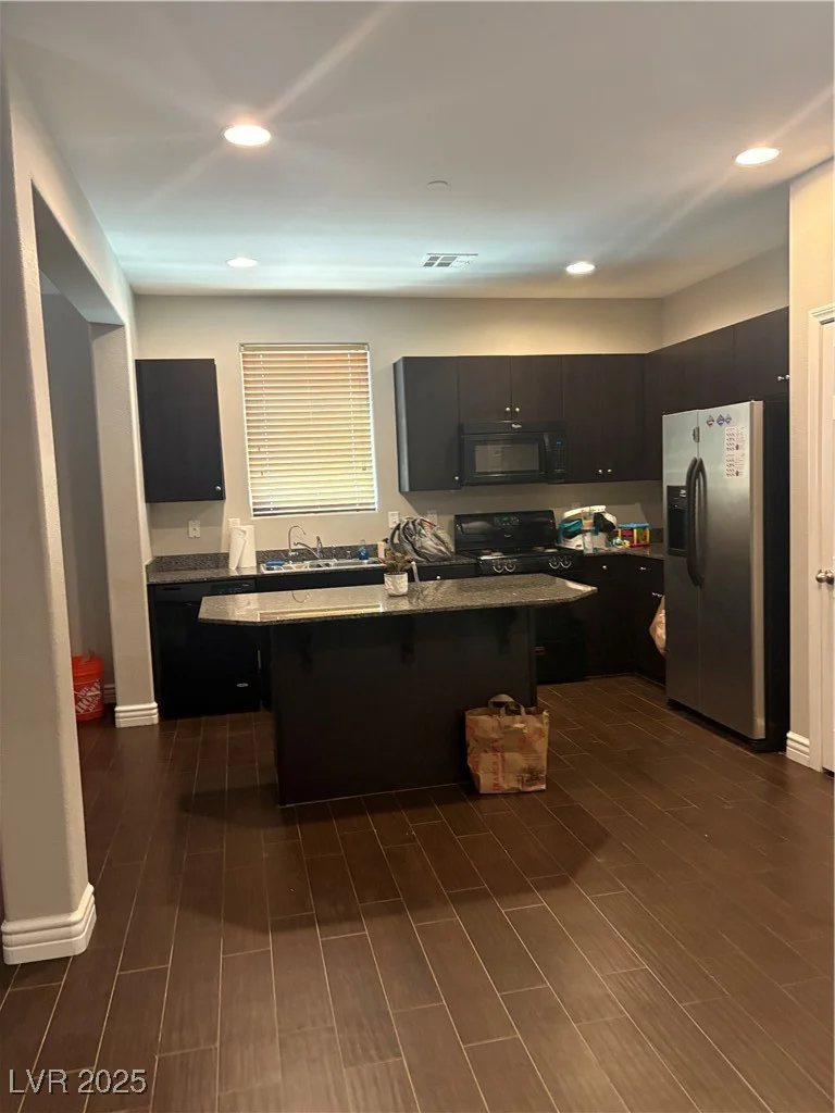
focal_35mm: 26
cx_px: 418
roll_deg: +0.0
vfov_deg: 67.3
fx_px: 836
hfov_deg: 53.1
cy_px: 556
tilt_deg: -1.0
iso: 400
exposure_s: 1/60
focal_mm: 5.96
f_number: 1.6
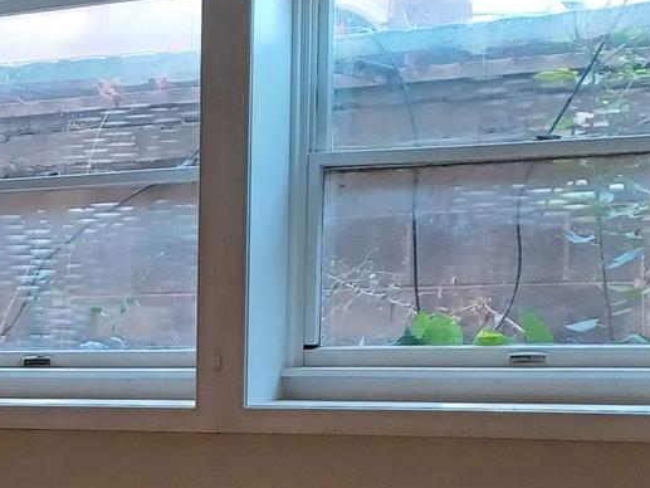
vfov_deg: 14.5
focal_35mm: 99
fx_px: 1859
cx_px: -231
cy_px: 567
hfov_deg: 18.3
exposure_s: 1/40
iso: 320
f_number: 1.8
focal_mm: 4.6
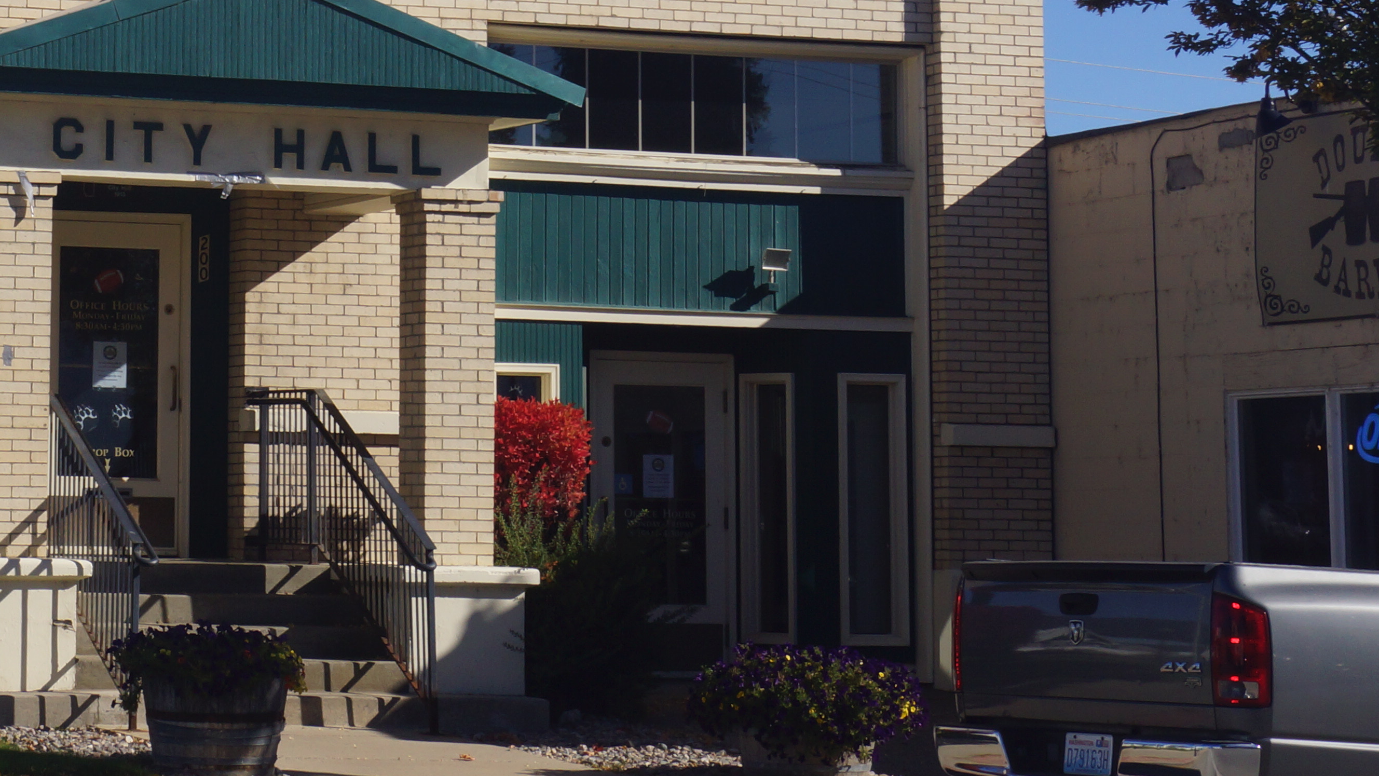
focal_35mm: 124
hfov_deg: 17.0
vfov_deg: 9.6
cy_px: -234
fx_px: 4541
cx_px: 92
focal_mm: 35
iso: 100
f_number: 16
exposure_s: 1/160
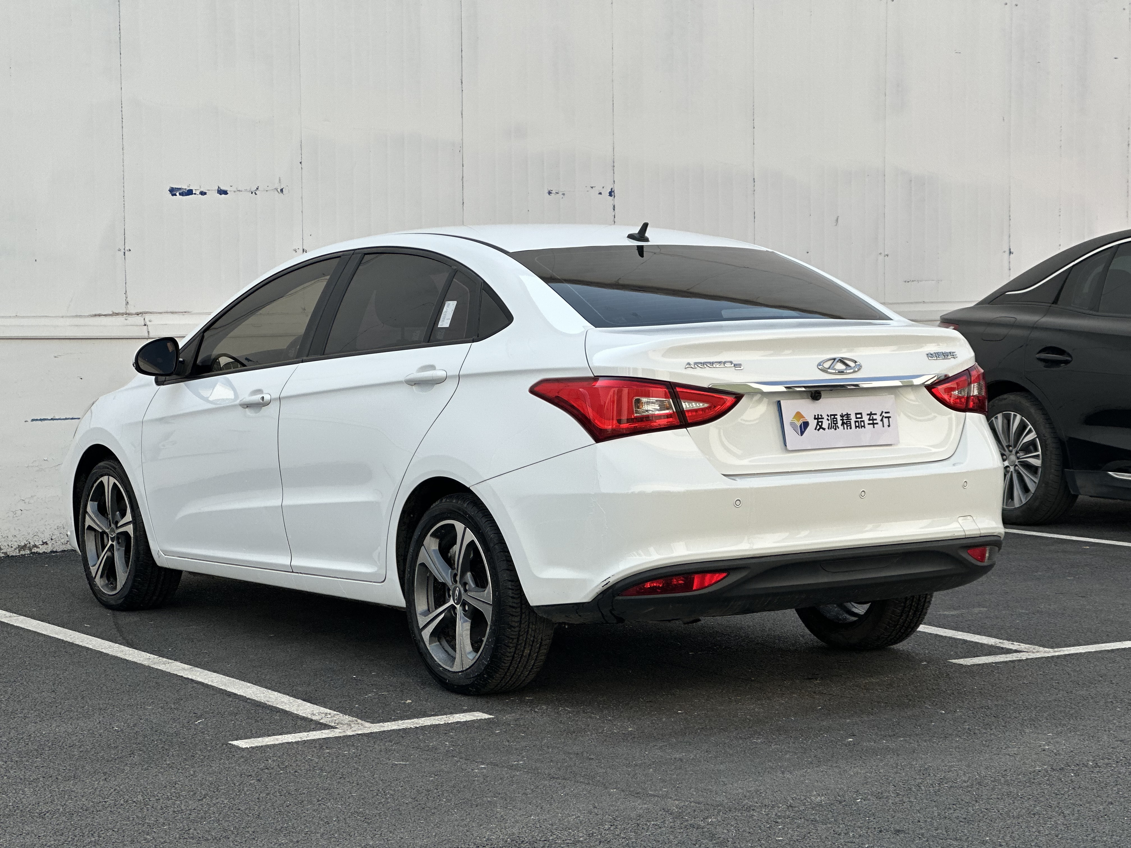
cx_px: 566
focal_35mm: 77
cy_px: 424
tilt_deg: -2.6
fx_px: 2516
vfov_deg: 19.1
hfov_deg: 25.3
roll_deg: +1.5
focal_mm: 9
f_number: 2.8
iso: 32
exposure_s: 1/513
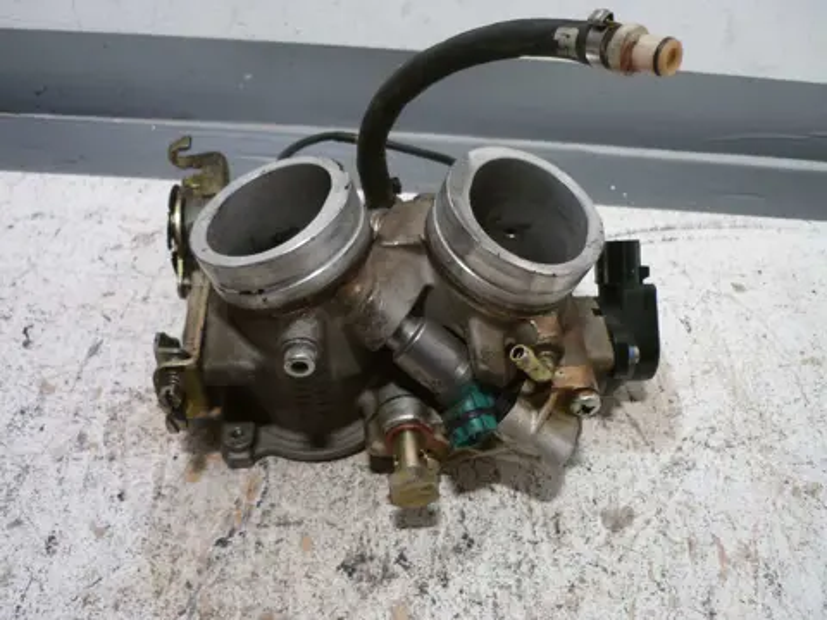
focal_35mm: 33
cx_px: 414
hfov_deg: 55.4
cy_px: 310
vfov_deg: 42.9
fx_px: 788
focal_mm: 5.5
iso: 125
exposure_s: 1/30
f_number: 2.8
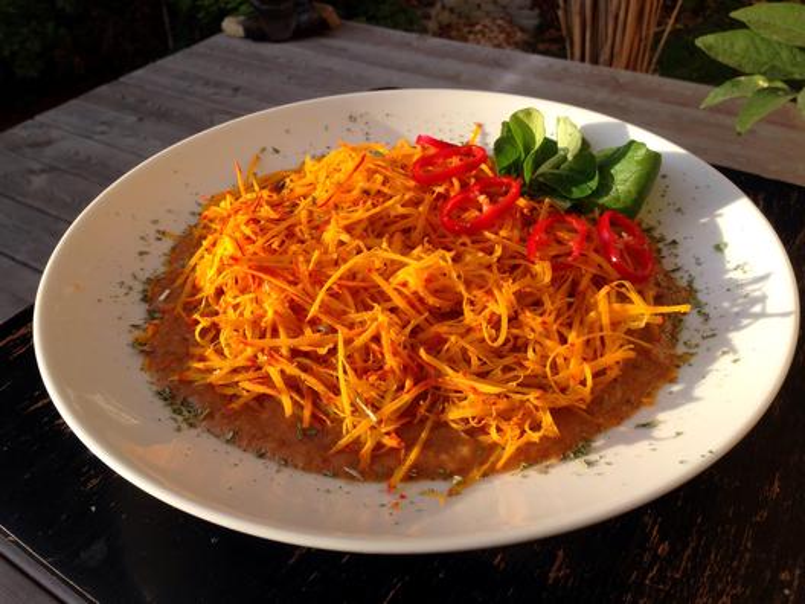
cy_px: 302
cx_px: 402
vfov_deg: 42.9
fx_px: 767
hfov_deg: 55.4
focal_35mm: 33
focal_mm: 4.12
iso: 50
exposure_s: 1/602
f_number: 2.4
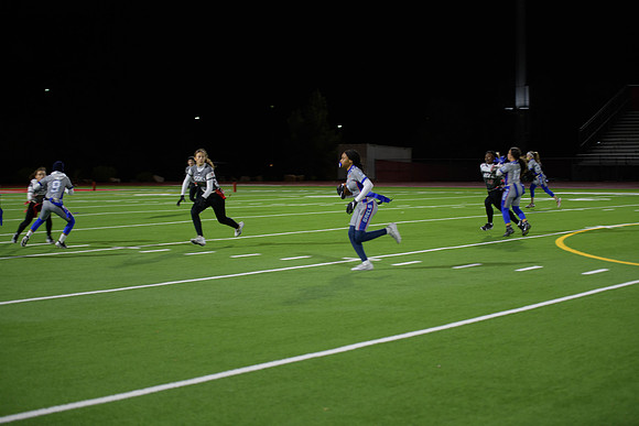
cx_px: 320
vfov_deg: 19.5
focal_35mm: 70
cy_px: 213
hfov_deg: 28.8
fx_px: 1243
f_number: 2.8
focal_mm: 70
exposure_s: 1/200
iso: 800
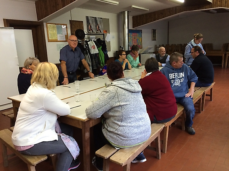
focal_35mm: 29
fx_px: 192
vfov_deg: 48.2
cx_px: 114
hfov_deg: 61.7
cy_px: 86
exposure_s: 1/33
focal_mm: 4.15
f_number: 2.2
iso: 200
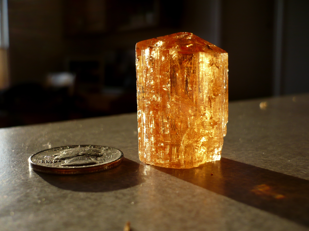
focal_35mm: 35
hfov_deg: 52.6
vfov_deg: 40.7
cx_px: 154
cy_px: 116
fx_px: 312
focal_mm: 5.8
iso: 100
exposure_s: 1/200
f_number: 2.8
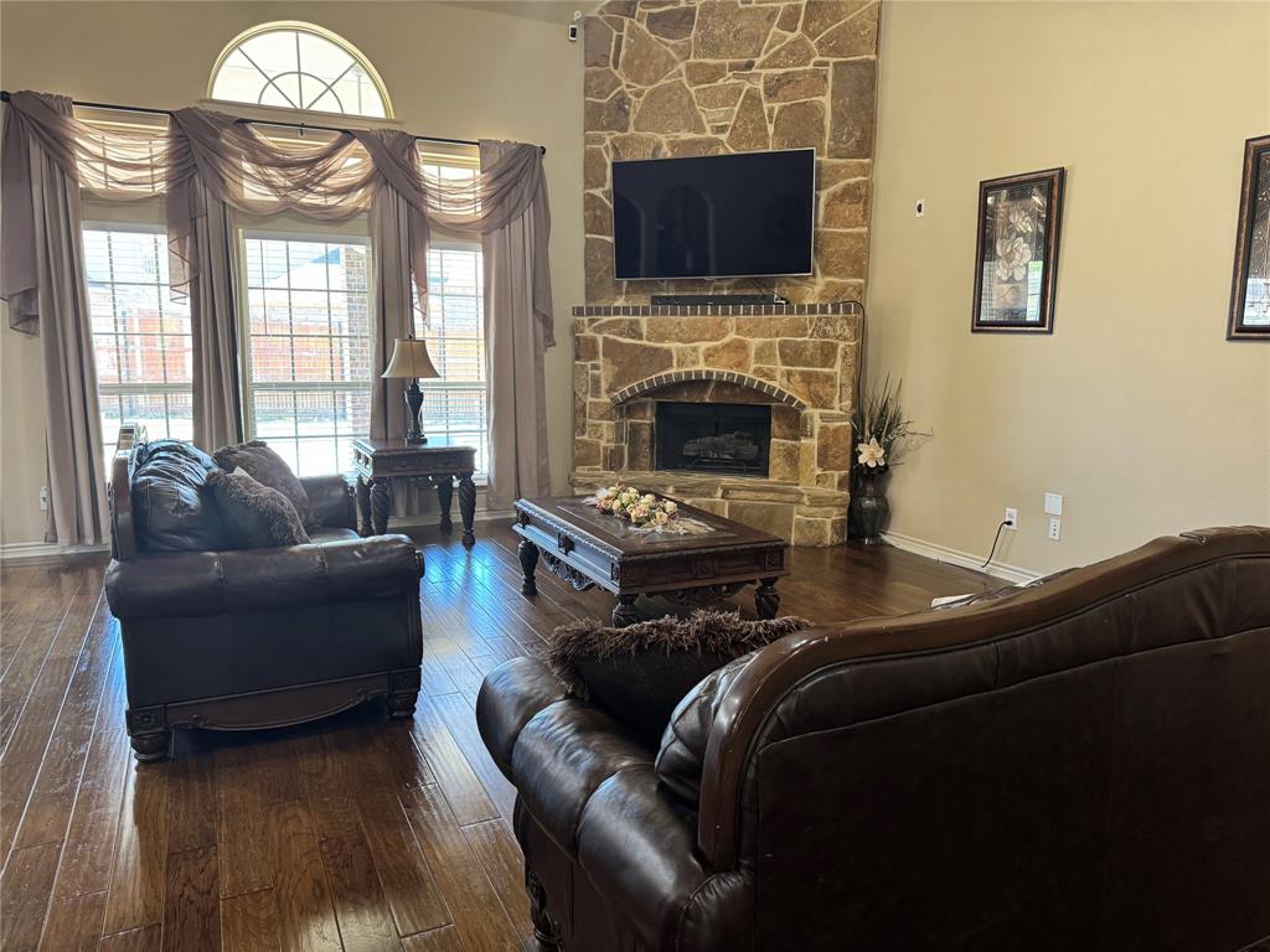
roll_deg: -0.8
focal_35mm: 24
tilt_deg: -9.4
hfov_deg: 71.6
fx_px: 881
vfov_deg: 56.8
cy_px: 476
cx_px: 635
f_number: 1.78
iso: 320
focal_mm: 6.76
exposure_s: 1/60
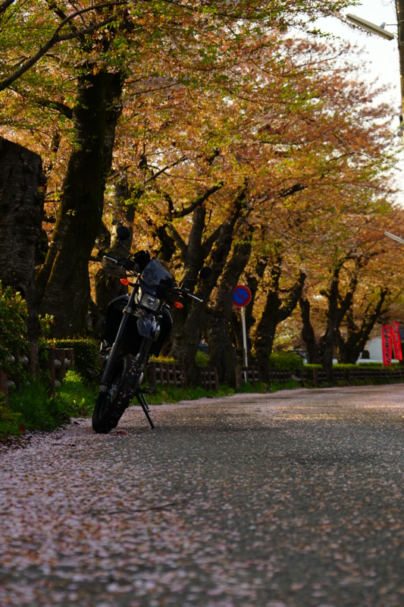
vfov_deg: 15.9
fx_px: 2172
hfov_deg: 10.6
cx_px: 202
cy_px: 304
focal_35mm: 129
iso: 200
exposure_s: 1/160
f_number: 7.1
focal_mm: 86
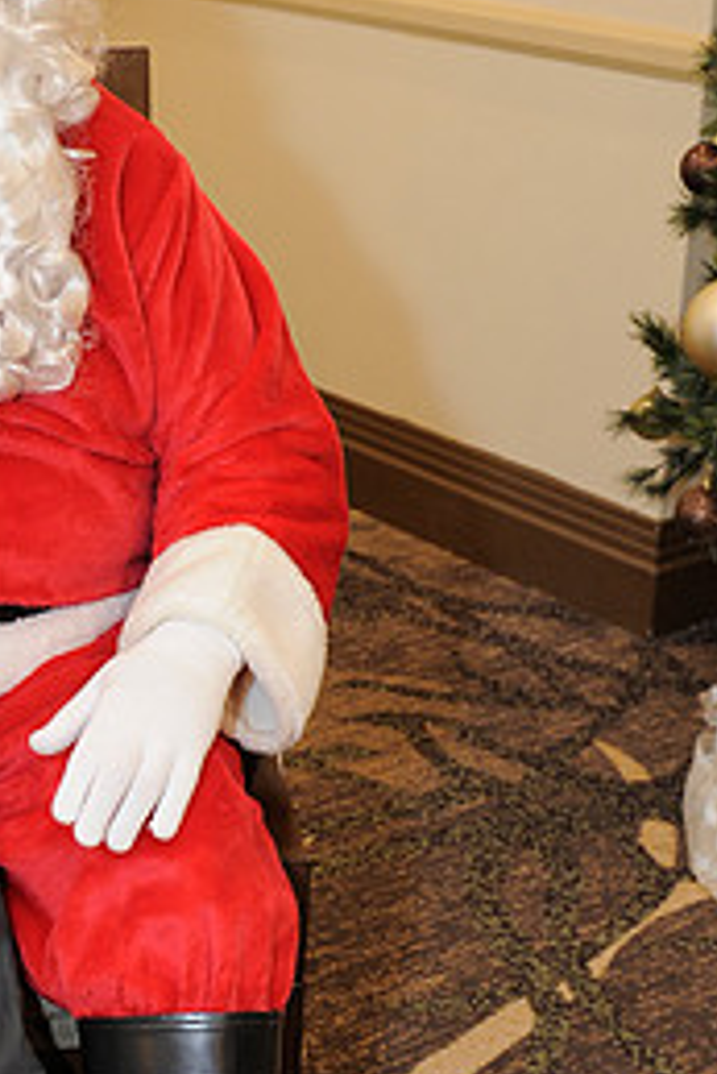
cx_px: 62
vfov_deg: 26.6
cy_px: 506
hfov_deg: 17.7
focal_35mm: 76
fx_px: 2267
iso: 1600
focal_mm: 34
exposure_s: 1/100
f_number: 4
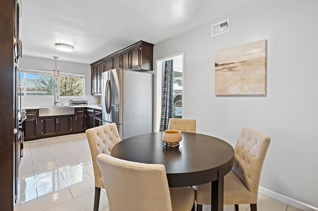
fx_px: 150
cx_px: 176
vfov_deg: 70.3
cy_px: 100
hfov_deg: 93.0
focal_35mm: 17
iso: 800
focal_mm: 15
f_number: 4
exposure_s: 1/10
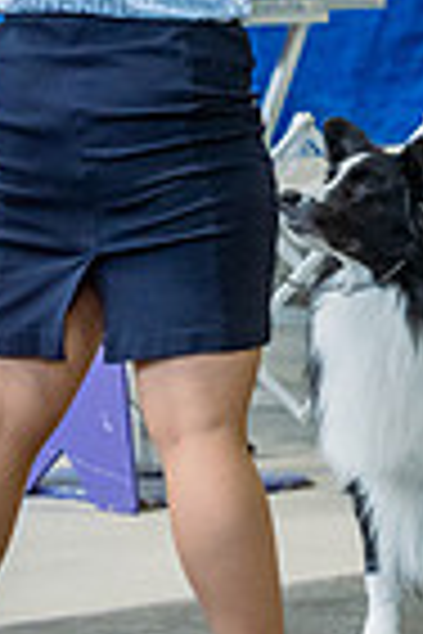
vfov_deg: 7.4
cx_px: 392
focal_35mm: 277
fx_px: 4882
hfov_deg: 5.0
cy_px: 0
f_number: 4
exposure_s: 1/400
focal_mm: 87
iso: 6400
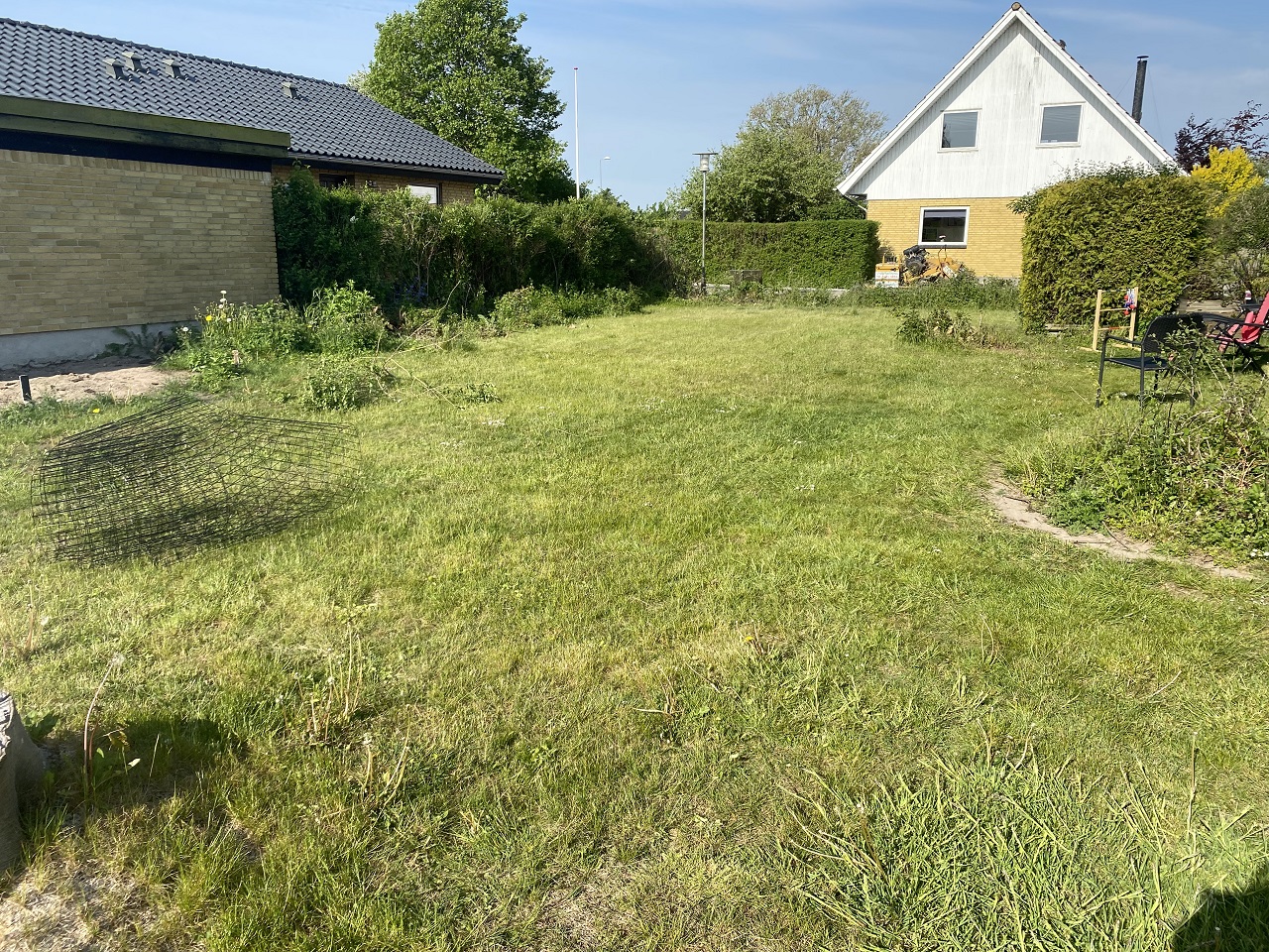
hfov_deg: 67.3
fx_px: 953
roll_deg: -1.0
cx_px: 634
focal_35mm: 26
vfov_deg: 53.1
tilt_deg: -12.6
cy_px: 476
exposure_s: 1/1927
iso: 32
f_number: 1.8
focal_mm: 4.25
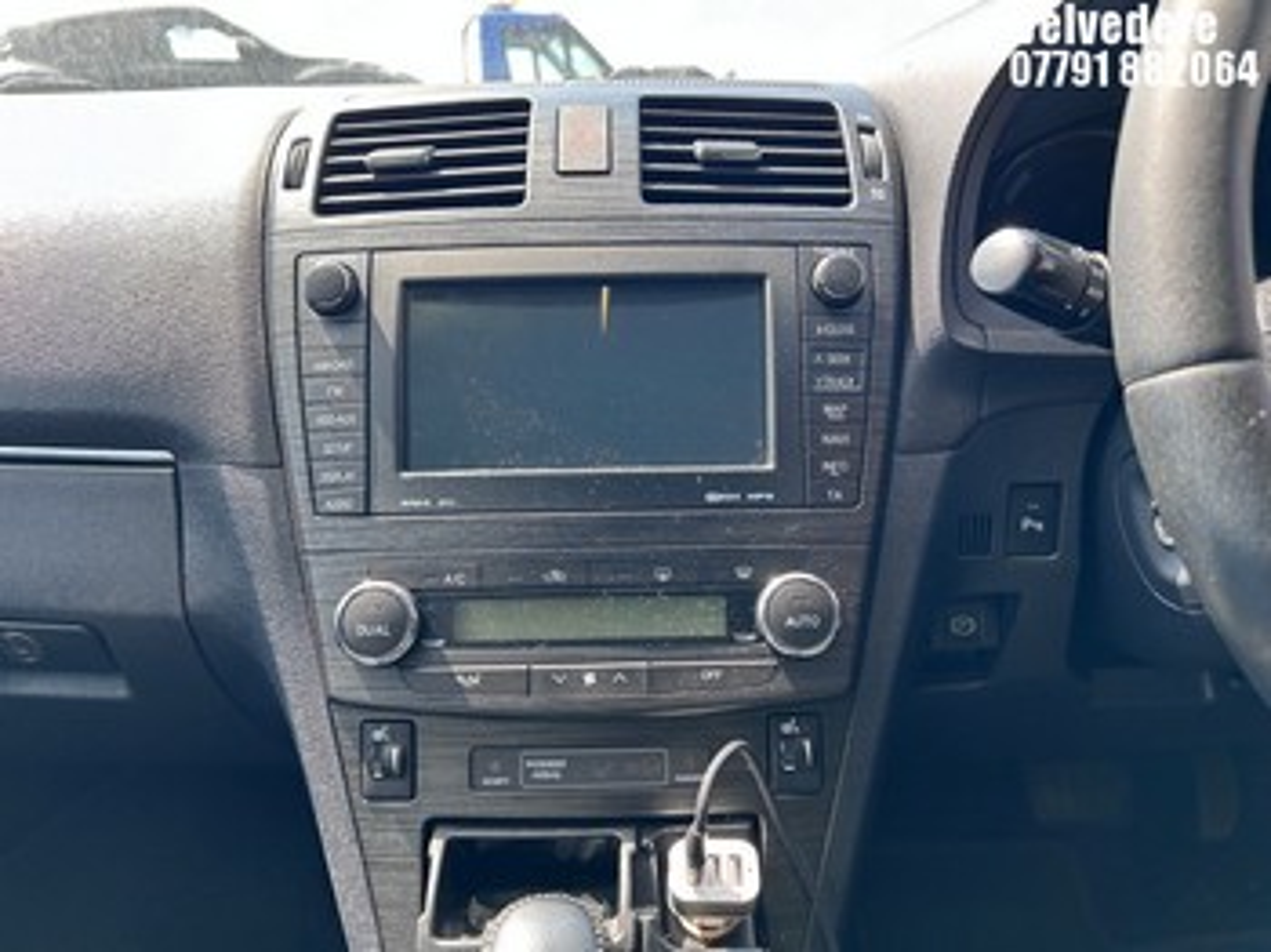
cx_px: 636
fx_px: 954
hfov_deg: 67.3
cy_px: 476
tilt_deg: -15.4
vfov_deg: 53.0
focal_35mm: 26
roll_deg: +2.1
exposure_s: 1/212
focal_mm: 5.7
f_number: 1.5
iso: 40
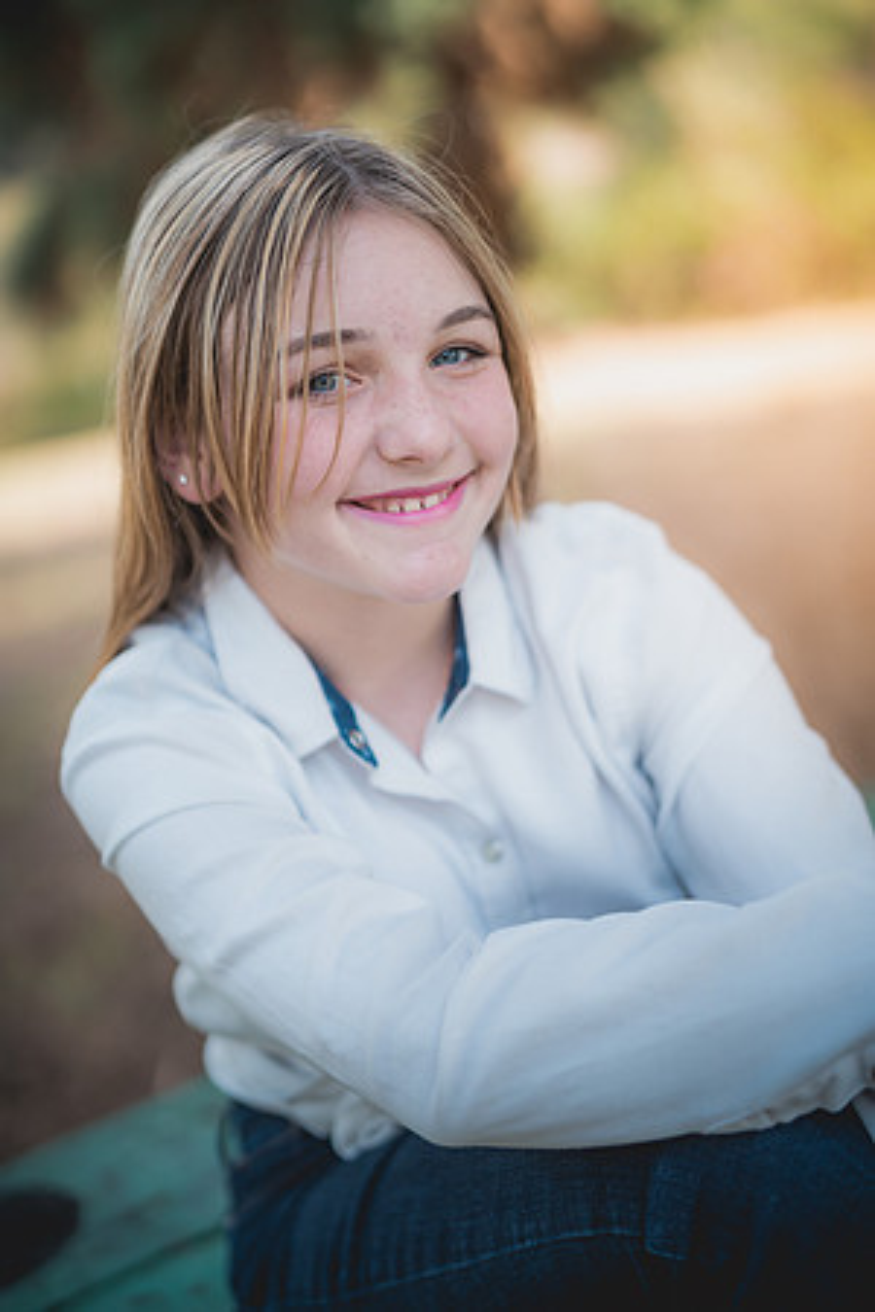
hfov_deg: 27.0
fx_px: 1823
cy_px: 656
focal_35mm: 50
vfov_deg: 39.6
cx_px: 438
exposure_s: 1/2000
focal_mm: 50
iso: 250
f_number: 1.4
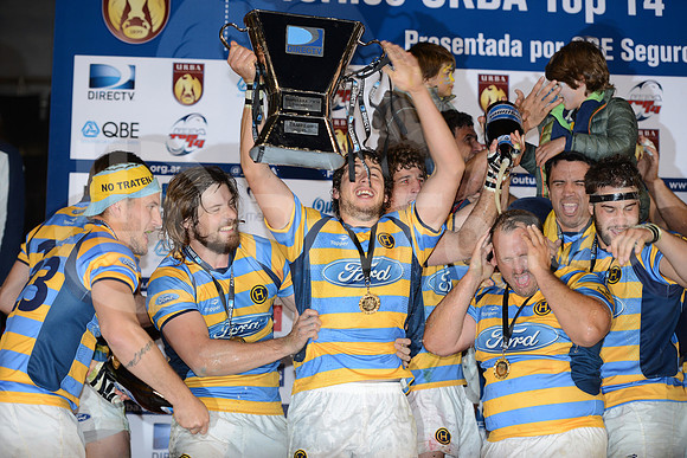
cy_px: 229
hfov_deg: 16.8
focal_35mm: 122
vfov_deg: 11.2
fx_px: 2329
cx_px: 344
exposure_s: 1/160
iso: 800
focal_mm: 122
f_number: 2.8
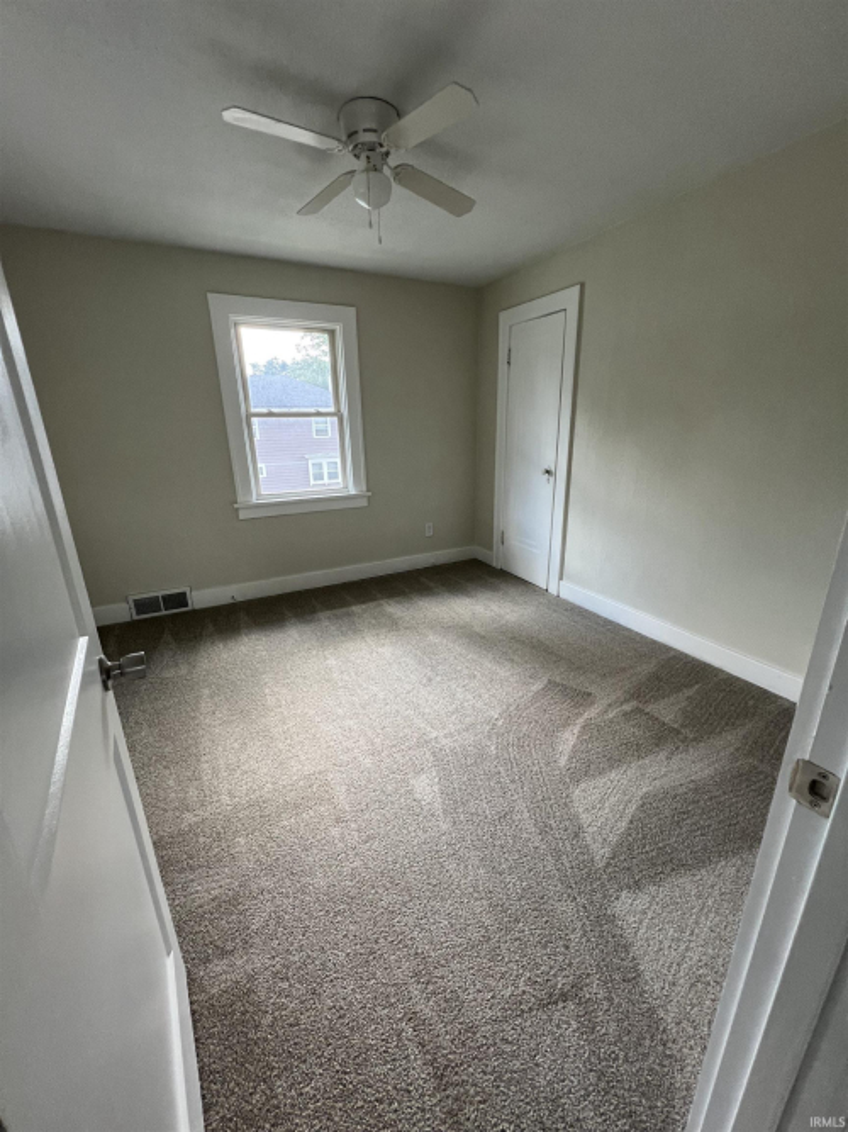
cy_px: 566
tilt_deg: -16.9
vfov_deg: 106.2
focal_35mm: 13
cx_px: 424
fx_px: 425
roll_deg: +3.2
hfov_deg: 89.9
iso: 125
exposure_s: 1/99
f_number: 1.8
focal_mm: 1.57
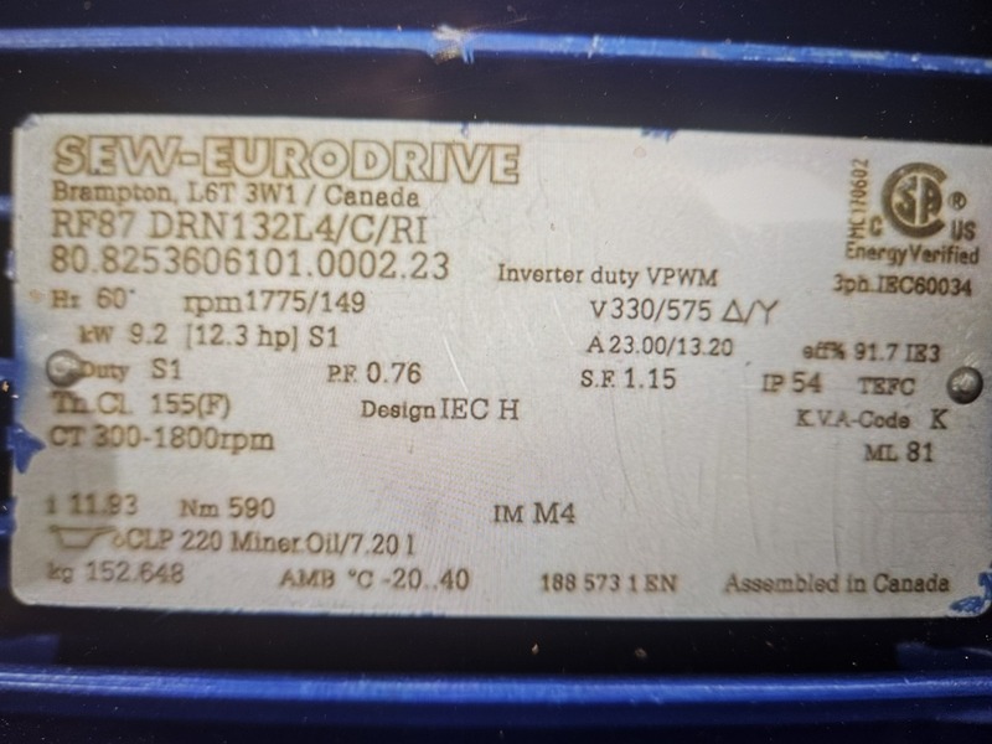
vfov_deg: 58.9
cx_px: 496
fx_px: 659
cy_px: 372
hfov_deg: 73.9
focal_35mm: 23
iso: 100
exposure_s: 1/120
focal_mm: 5.4
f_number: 1.8
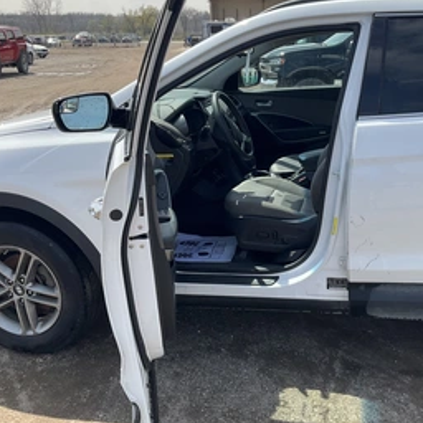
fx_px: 553
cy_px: 205
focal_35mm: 40
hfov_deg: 41.2
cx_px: 291
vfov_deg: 41.9
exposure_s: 1/1098
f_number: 1.8
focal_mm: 3
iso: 25
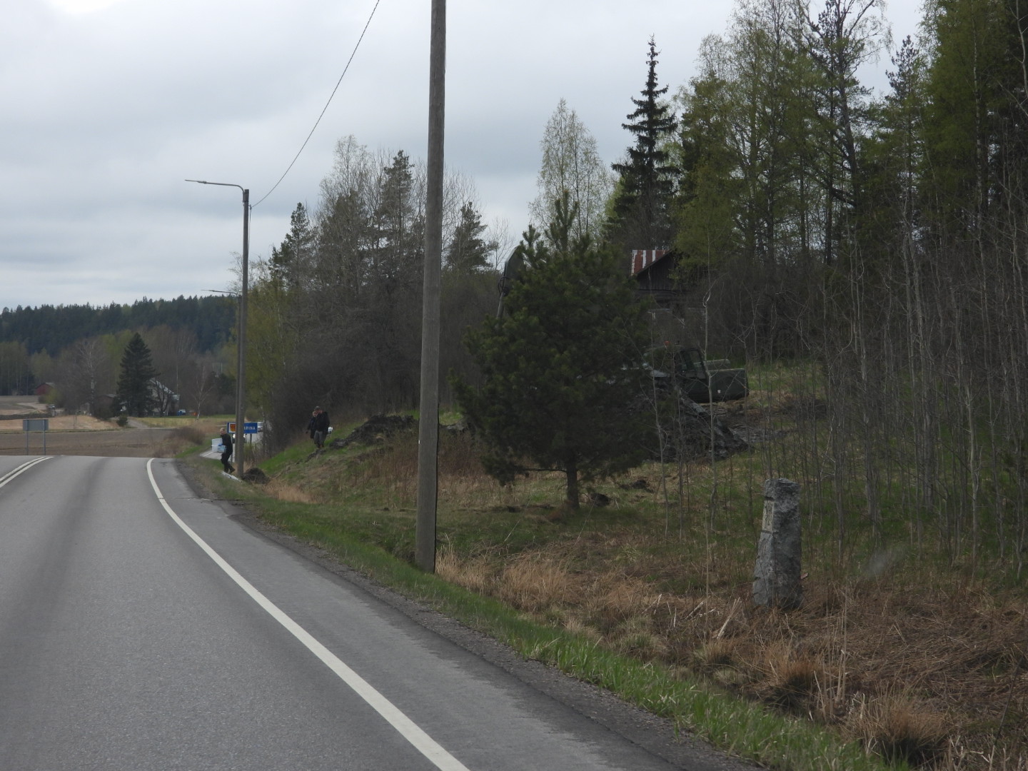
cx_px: 514
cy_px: 386
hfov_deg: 24.4
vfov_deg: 18.4
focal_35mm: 80
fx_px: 2376
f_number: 3.5
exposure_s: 1/640
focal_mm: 14.4
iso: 100
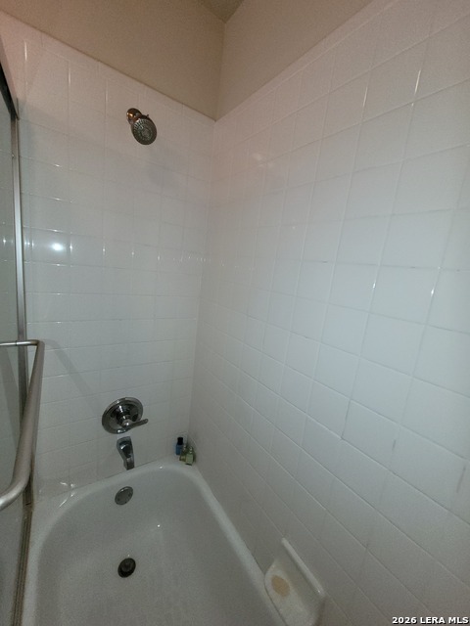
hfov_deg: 89.9
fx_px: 235
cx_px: 235
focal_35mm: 13
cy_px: 313
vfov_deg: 106.2
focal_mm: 1.74
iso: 160
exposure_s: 1/60
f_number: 2.2
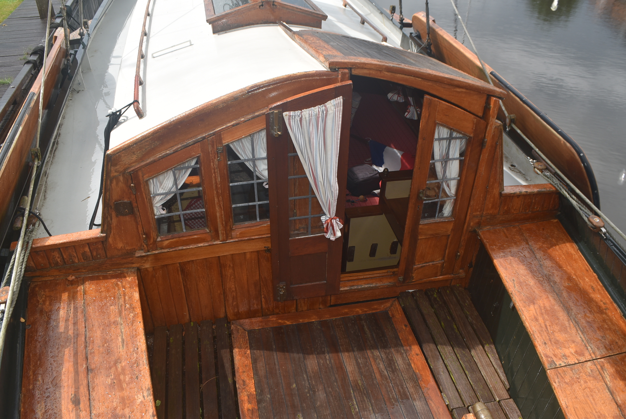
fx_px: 470
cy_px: 210
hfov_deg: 67.3
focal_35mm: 27
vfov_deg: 48.0
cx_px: 313
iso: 100
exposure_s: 1/200
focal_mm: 18
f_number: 8
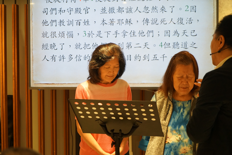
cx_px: 116
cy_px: 78
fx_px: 451
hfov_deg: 28.8
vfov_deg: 19.5
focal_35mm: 70
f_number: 4
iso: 2500
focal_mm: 70
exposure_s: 1/160
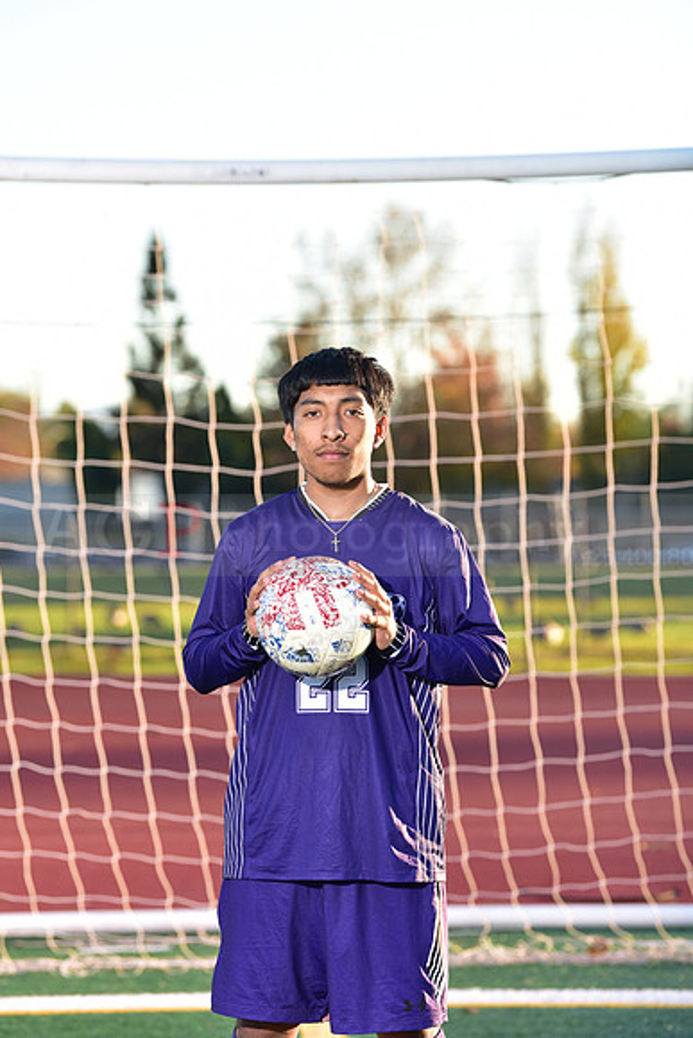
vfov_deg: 13.7
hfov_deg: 9.2
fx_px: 4328
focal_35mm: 150
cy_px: 519
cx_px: 346
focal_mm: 150
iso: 200
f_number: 4.5
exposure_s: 1/250
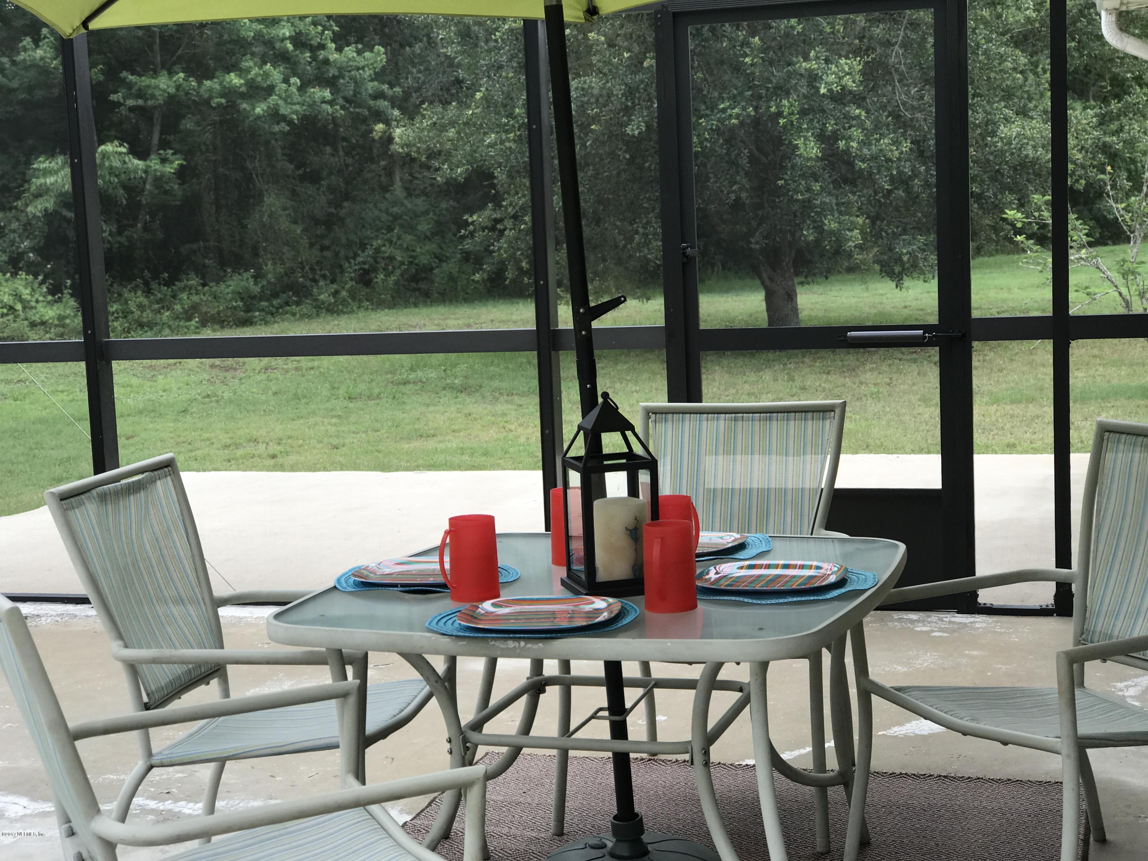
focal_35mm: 57
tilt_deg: -6.1
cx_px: 574
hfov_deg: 33.8
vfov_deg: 25.7
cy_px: 430
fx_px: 1890
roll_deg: +2.6
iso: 20
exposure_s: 1/196
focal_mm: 6.6
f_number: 2.8
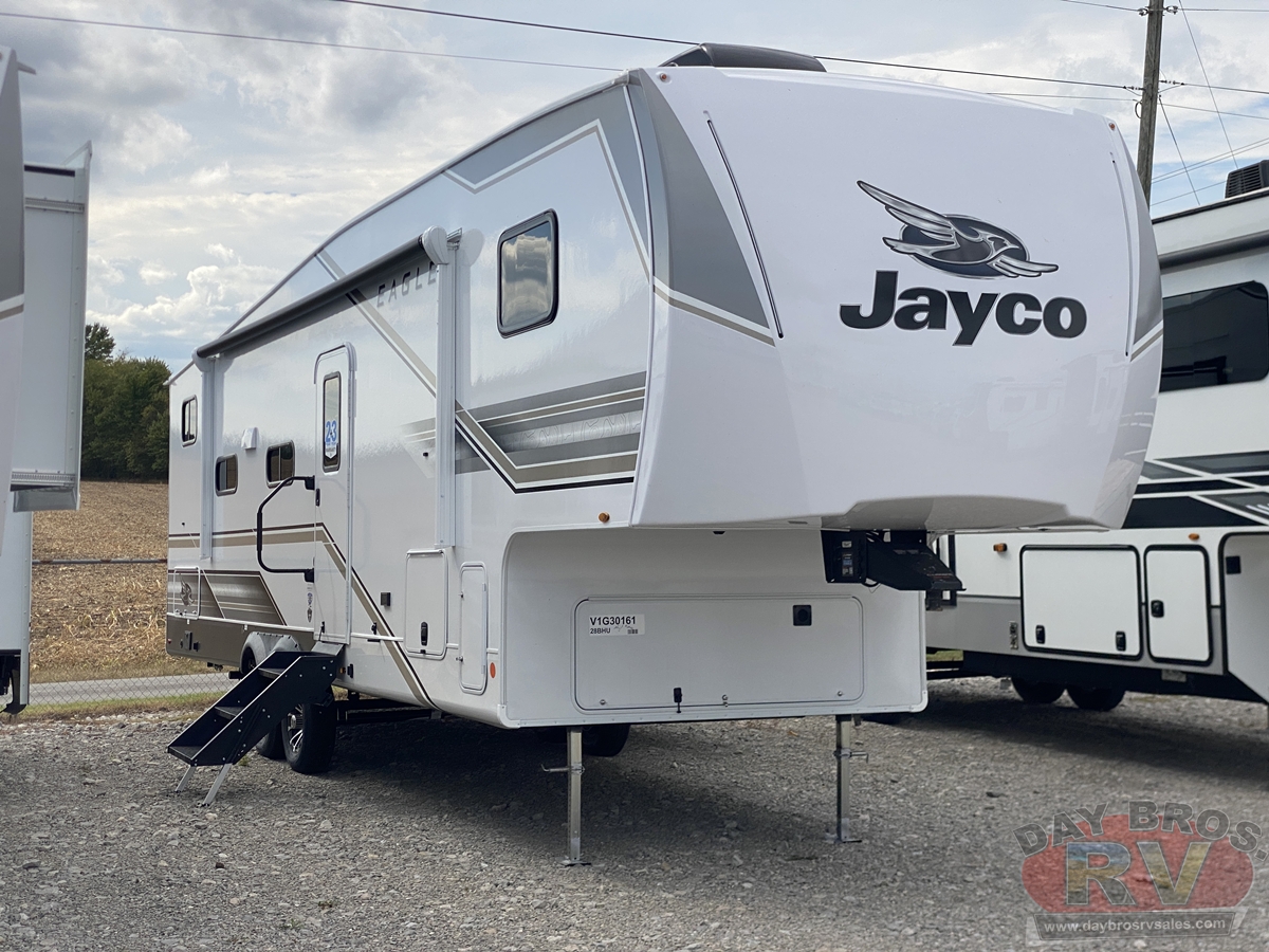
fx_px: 1906
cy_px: 476
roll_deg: -1.6
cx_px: 634
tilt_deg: +1.1
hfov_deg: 36.8
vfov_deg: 28.0
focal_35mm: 52
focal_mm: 6
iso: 20
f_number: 2
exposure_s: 1/1996
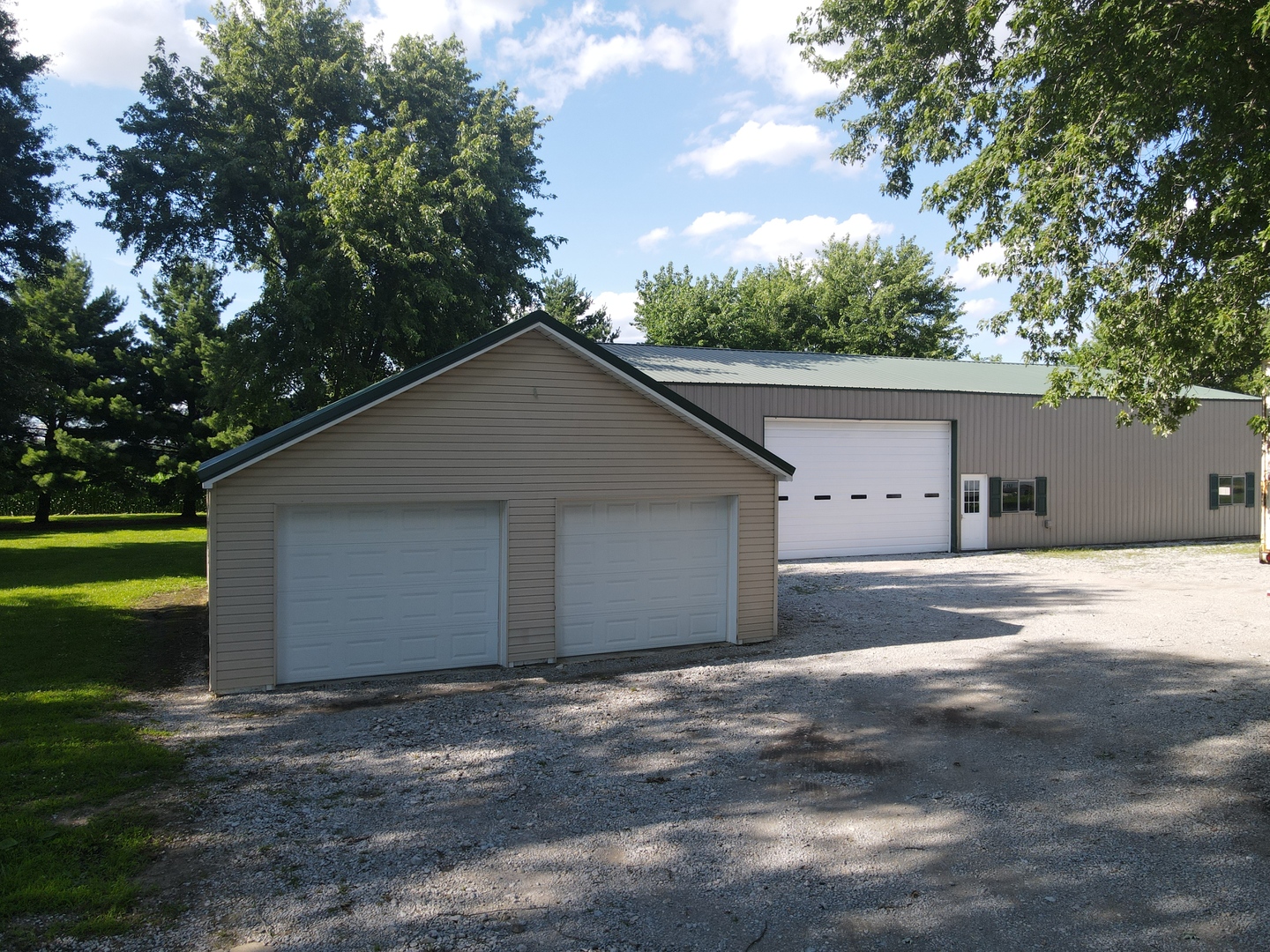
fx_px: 881
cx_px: 635
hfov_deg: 71.6
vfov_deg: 56.8
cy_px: 476
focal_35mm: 24
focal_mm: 4.5
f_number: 2.8
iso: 100
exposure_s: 1/320
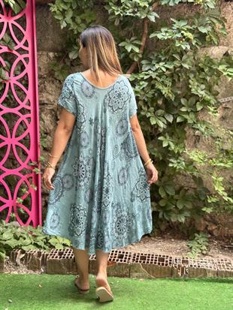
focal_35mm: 48
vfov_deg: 39.6
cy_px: 155
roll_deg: -1.7
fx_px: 431
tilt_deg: -5.3
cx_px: 116
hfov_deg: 30.3
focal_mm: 6.76
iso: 80
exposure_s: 1/172
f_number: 1.78
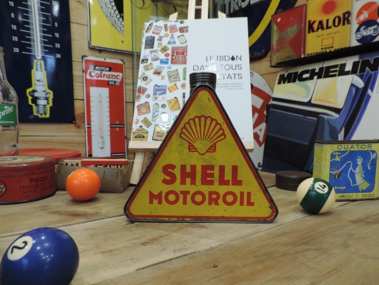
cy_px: 142
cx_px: 190
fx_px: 263
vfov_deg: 56.8
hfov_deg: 71.6
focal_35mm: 24
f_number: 3
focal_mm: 4.3
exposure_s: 1/30
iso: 400
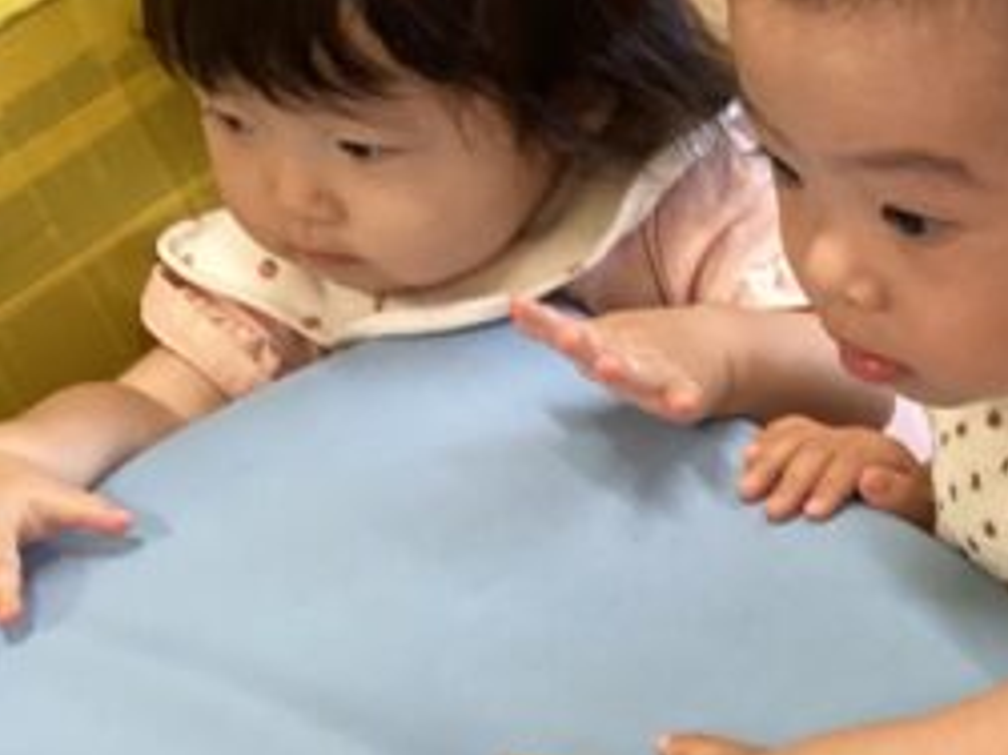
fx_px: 2765
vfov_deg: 15.5
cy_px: 574
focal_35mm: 95
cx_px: 1410
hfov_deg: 18.7
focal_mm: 3.3
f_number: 2.4
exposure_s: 1/60
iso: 200
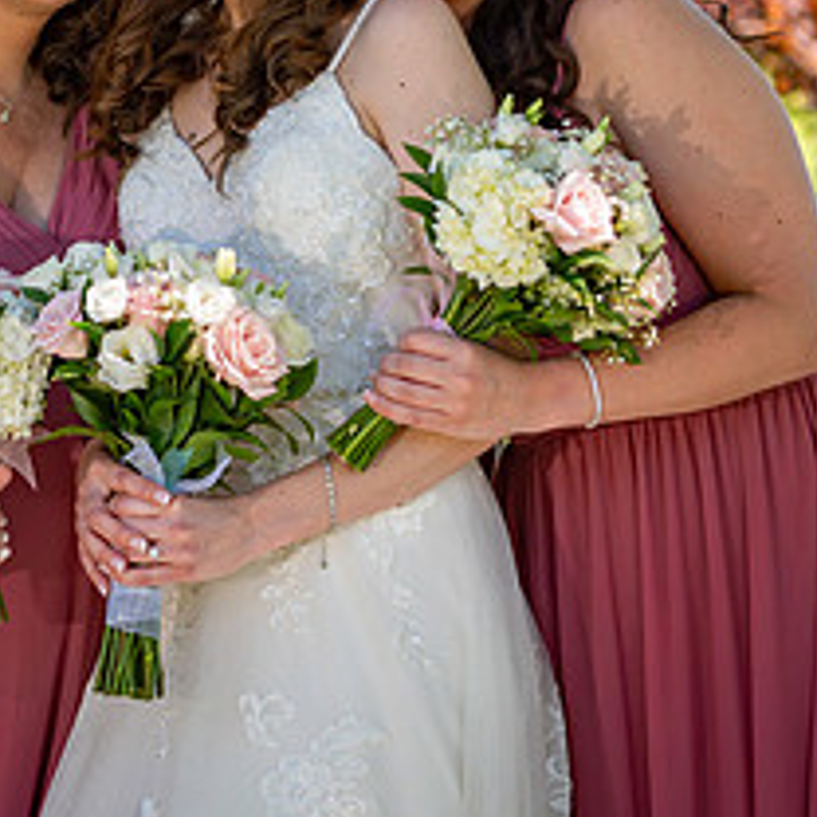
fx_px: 4433
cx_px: 149
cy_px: 71
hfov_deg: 10.5
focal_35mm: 166
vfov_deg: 10.5
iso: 100
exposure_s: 1/800
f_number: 3.2
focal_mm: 70
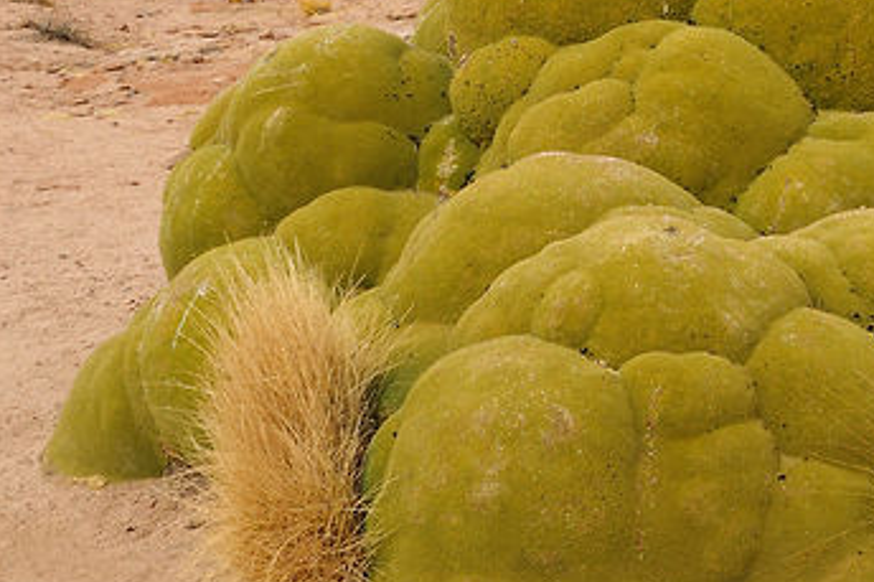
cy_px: -84
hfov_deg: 19.3
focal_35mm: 101
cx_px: 986
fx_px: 2451
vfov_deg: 13.2
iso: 200
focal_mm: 22
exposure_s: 1/400
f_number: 11
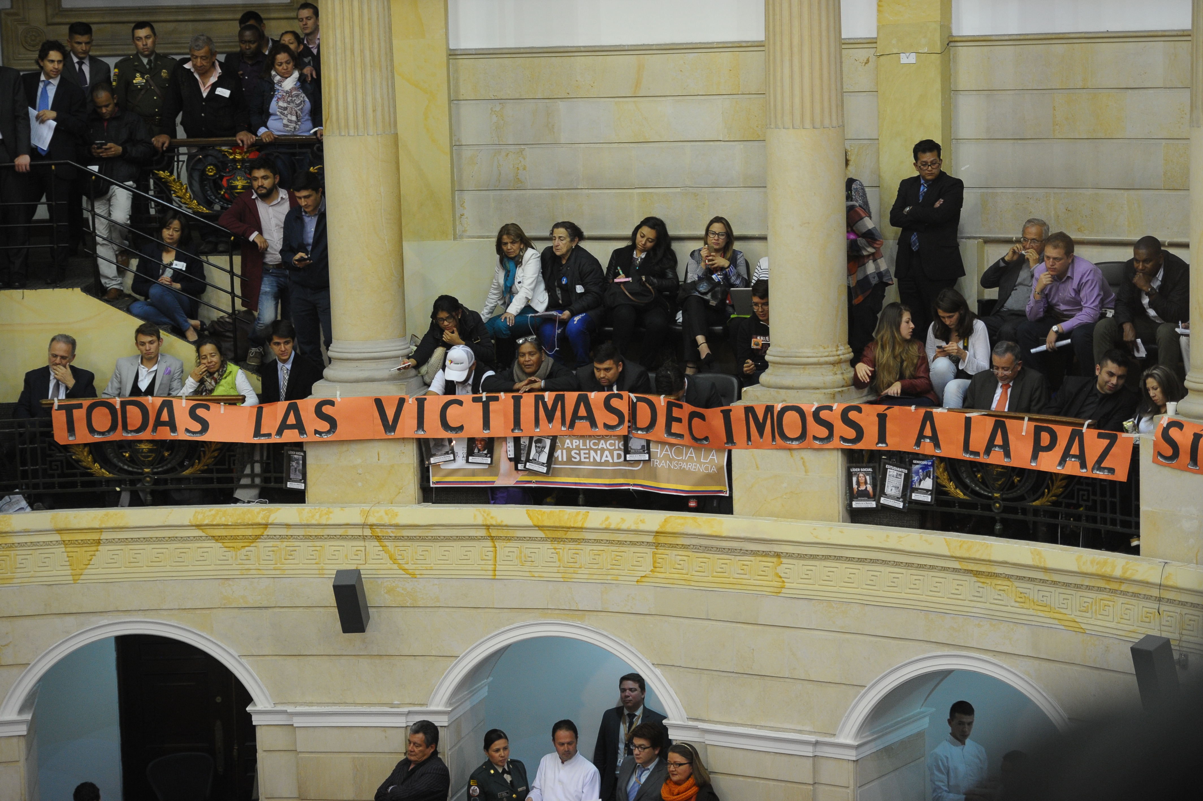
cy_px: 400
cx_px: 602
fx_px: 2872
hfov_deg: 23.7
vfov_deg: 15.9
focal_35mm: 86
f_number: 2.8
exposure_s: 1/200
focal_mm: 86
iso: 2000
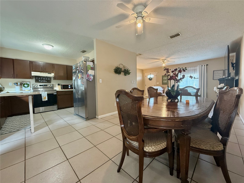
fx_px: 99
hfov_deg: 102.1
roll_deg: +0.4
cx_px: 122
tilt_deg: -3.6
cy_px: 92
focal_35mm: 14
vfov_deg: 85.7
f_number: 2.2
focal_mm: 2.22
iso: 500
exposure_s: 1/60
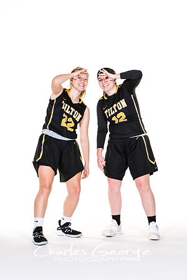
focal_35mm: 117
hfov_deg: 11.7
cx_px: 94
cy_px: 140
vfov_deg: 17.5
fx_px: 912
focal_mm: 78
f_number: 6.3
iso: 200
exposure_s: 1/160
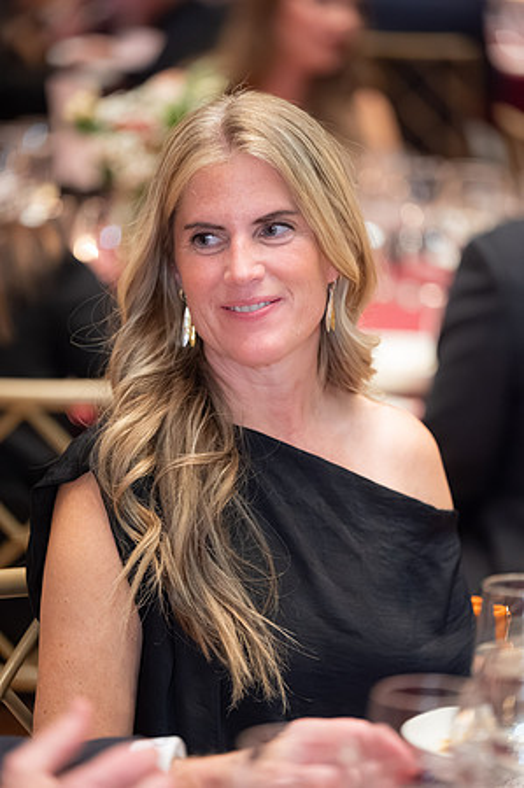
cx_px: 262
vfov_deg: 11.4
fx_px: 3939
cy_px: 394
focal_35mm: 180
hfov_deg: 7.6
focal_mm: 180
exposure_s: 1/100
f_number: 2.8
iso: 8000
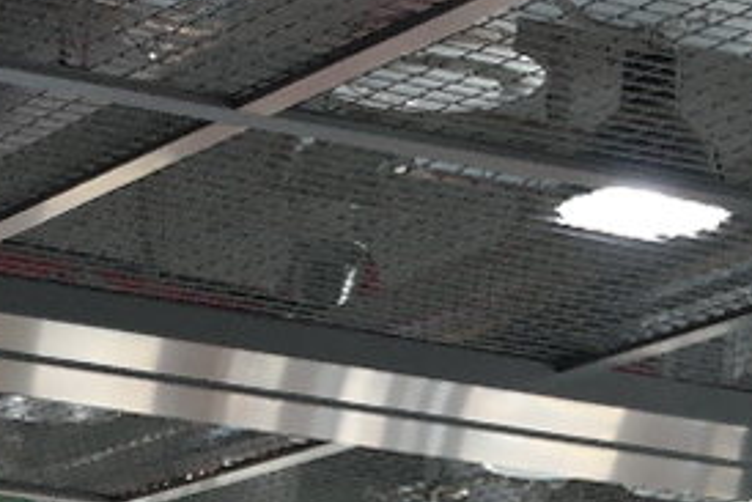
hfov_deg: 9.0
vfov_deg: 5.8
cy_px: 1229
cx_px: 178
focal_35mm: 227
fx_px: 4744
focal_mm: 24
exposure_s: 1/50
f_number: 3.5
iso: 800
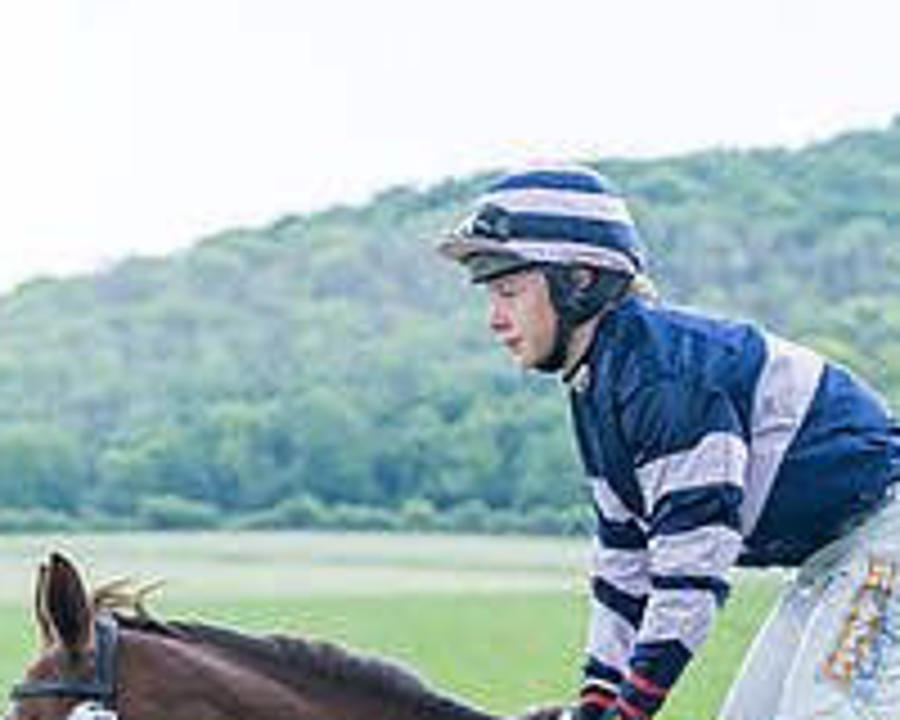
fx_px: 6526
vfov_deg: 6.3
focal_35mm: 245
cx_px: 745
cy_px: 863
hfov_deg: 7.9
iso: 800
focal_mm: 70
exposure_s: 1/2000
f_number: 4
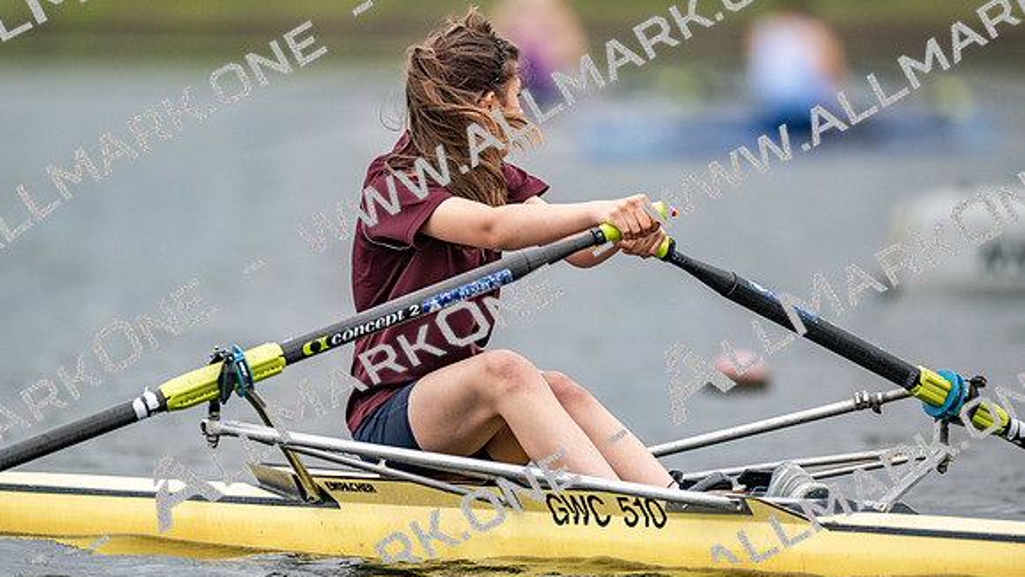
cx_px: 512
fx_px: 17148
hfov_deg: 3.4
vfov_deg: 1.9
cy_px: 258
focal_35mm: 631
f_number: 4
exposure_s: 1/2500
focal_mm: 600
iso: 560
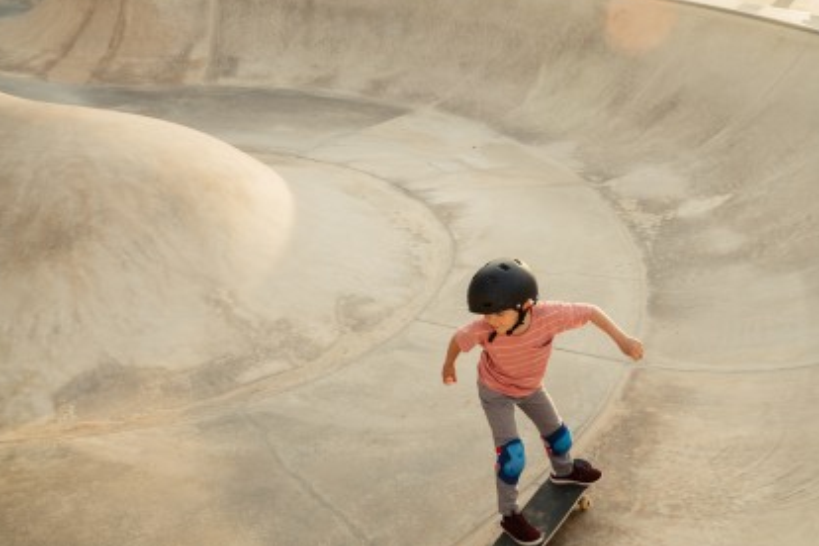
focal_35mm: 37
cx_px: 427
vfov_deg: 35.9
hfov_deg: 51.9
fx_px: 842
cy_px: 269
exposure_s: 1/200
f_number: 3.5
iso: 160
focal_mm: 34
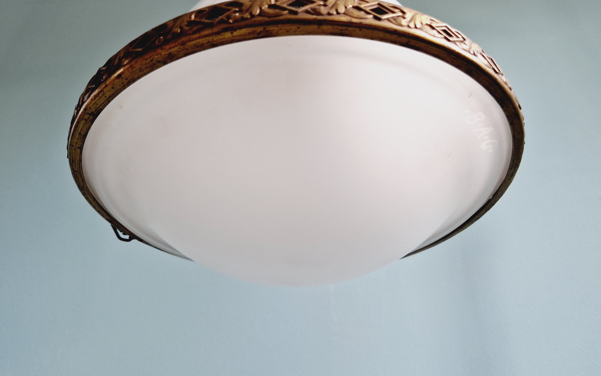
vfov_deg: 49.1
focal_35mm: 25
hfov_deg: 72.5
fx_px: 409
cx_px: 306
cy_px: 158
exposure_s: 1/100
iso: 250
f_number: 1.8
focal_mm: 5.4
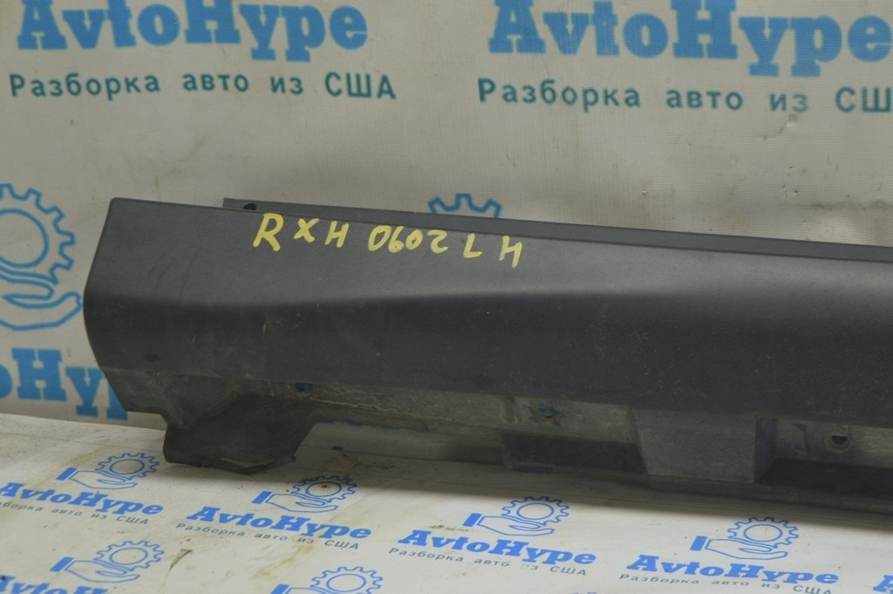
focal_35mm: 82
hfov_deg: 24.6
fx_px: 2045
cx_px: 446
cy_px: 297
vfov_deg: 16.5
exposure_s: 1/20
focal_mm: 55
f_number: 5.6
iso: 400
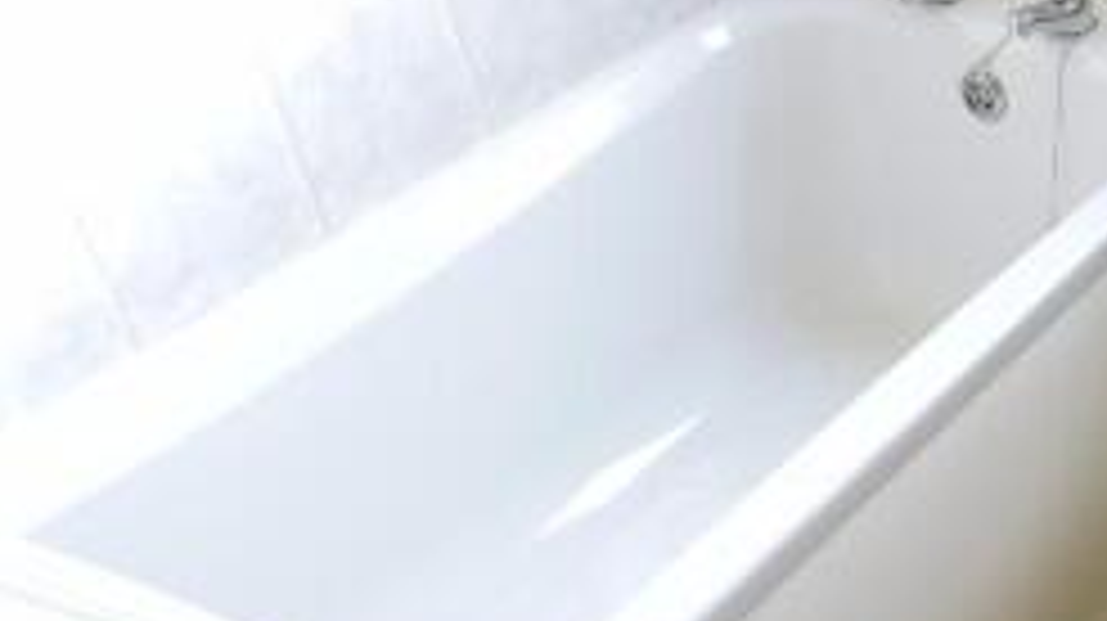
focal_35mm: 62
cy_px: 299
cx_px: 1303
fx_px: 1819
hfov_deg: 29.5
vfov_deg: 19.4
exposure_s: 1/40
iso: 100
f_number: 3
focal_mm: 4.3
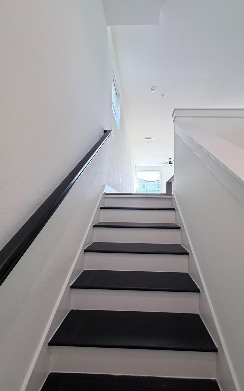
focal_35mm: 15
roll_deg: -0.4
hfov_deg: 74.5
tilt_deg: +5.3
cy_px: 195
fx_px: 160
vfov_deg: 101.5
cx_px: 137
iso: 200
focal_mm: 2.22
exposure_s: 1/60
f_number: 2.2
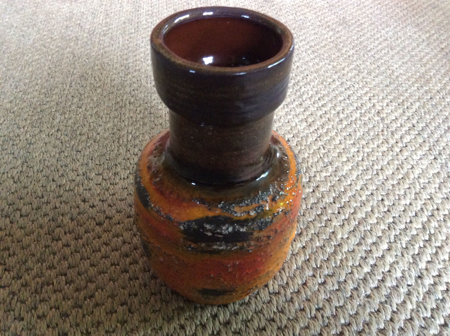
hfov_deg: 56.9
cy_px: 168
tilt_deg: -43.7
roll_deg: -2.9
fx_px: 415
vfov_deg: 44.1
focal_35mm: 32
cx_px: 225
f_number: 2.4
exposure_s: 1/17
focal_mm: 3.3
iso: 320
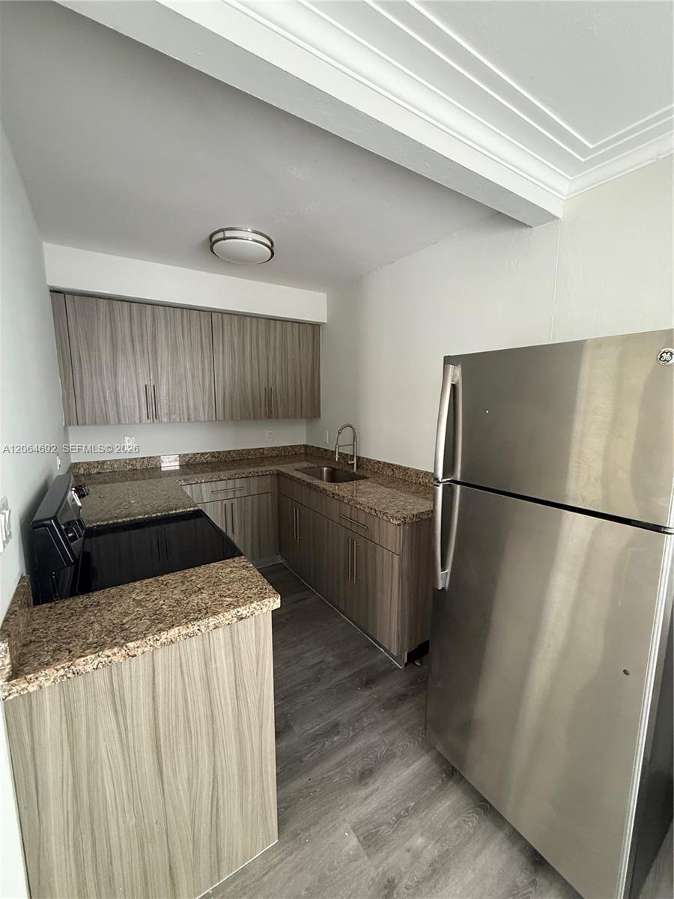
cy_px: 450
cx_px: 337
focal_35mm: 14
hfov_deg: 85.7
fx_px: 363
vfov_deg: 102.1
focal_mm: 2.22
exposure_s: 1/60
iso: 500
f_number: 2.2
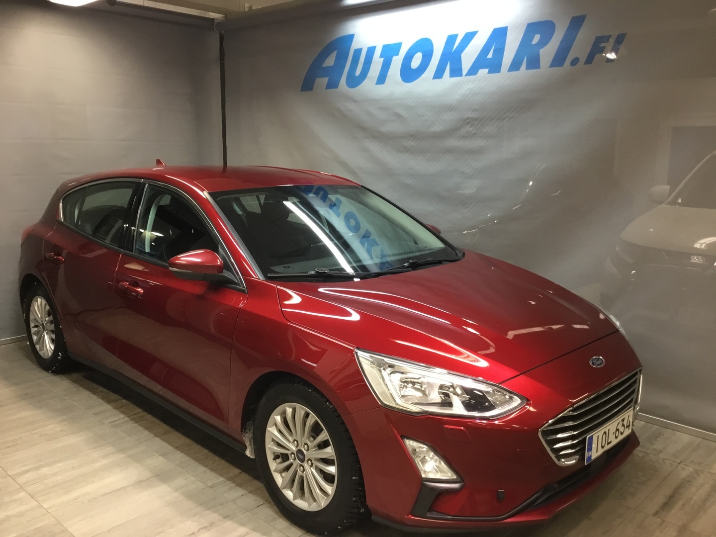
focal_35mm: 31
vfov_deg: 45.4
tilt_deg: -10.9
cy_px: 268
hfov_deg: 58.4
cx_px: 358
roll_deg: +0.4
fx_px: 641
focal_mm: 3.3
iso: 100
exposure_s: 1/33
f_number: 2.4
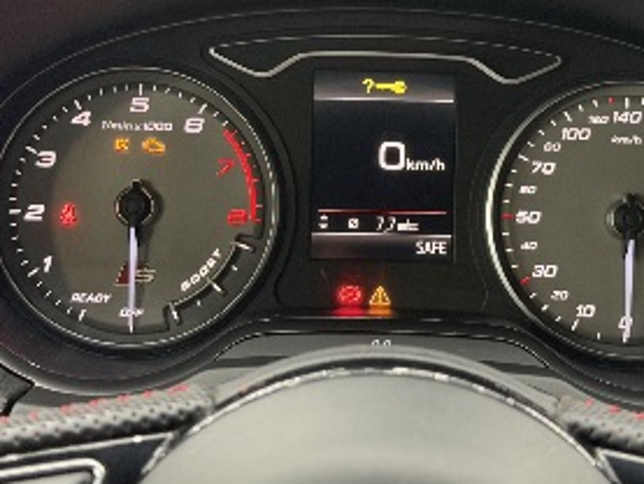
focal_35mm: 72
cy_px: 172
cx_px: 395
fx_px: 1340
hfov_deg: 26.9
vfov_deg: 20.4
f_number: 1.78
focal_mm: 6.76
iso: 500
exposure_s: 1/25
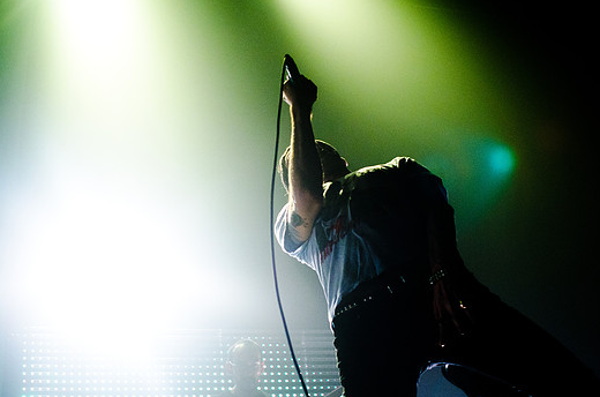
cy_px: 218
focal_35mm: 59
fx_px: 974
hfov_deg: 34.3
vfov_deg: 23.0
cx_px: 308
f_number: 3.8
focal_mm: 35
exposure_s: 1/400
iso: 3200
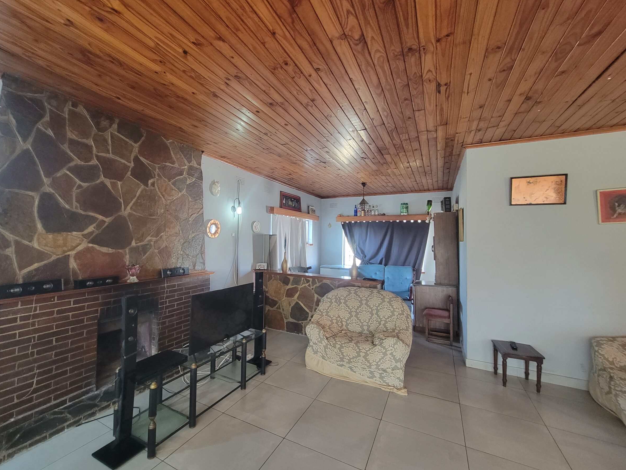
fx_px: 253
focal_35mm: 14
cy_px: 230
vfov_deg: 85.7
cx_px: 289
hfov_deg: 101.9
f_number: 2.2
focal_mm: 2.2
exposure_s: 1/30
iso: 640
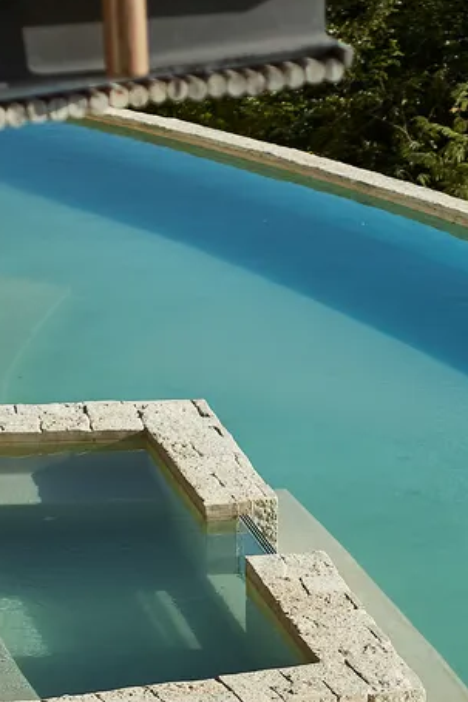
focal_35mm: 198
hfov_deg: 6.9
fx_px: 3864
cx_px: 585
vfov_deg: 10.3
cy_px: 657
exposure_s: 1/8000
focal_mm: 50
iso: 200
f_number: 2.5
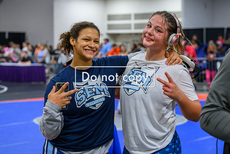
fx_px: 565
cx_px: 138
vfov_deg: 15.5
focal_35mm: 88
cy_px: 79
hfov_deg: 23.0
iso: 11400
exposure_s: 1/400
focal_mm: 71
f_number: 4
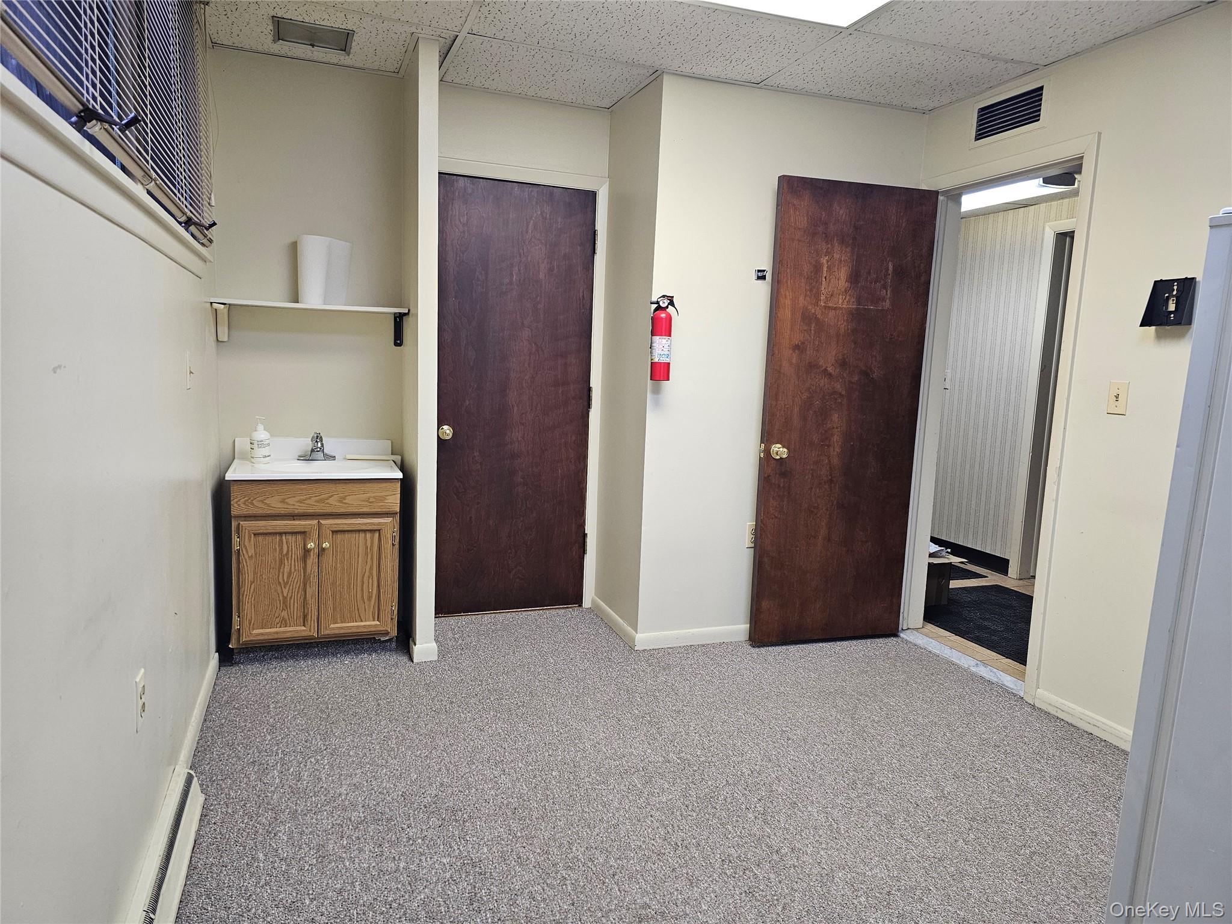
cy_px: 462
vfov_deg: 58.9
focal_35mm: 23
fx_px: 819
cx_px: 616
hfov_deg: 73.9
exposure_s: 1/120
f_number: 1.7
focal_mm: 6.3
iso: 250
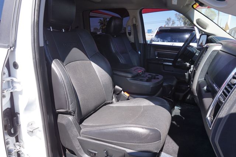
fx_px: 157
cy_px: 78
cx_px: 118
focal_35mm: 24
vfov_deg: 53.1
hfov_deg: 73.8
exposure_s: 1/80
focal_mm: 16
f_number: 5.6
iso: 100
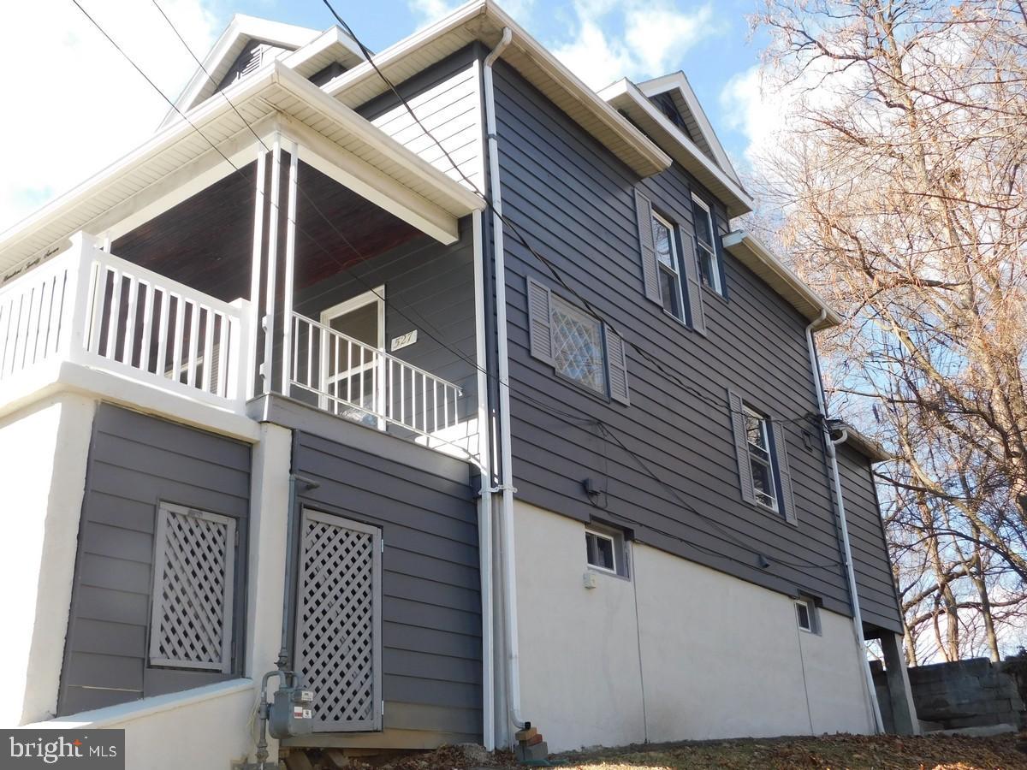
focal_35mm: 36
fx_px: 1068
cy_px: 385
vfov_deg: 39.7
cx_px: 514
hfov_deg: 51.4
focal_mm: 6.3
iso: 125
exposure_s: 1/400
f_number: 3.5
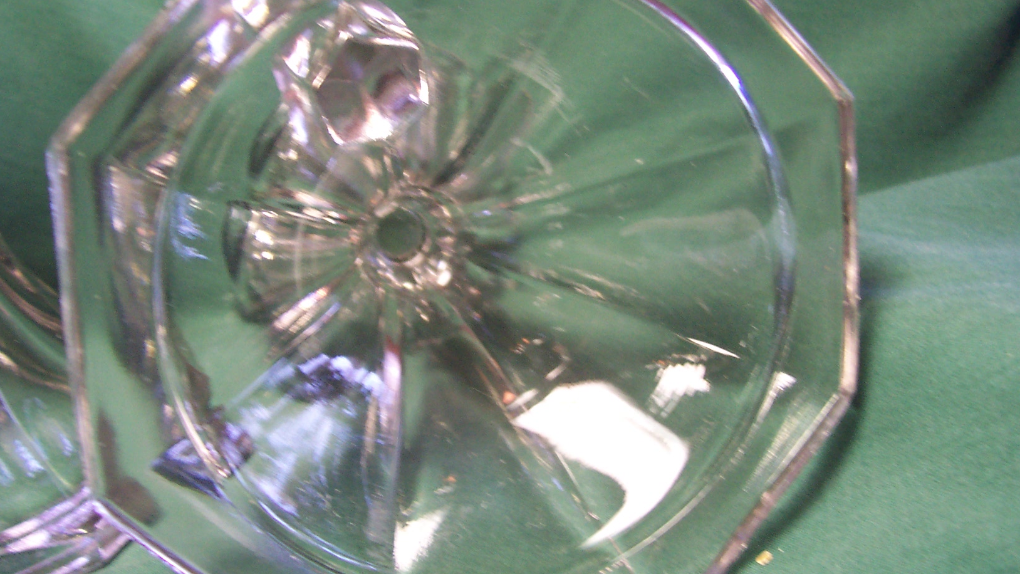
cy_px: 269
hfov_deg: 49.4
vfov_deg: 29.0
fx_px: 1109
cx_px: 516
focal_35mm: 41
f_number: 2.8
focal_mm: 5.6
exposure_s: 1/30
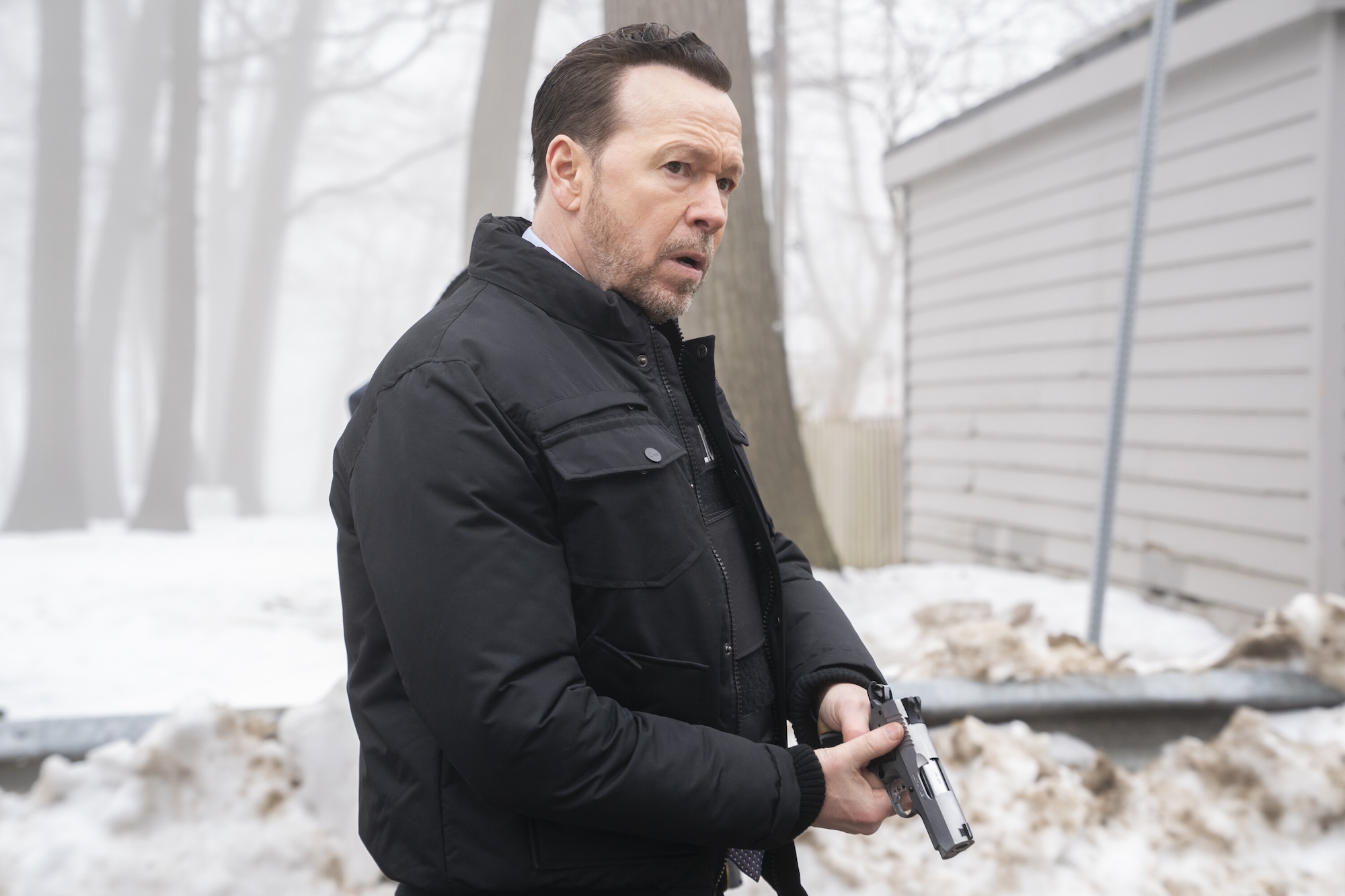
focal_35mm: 58
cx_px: 672
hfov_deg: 34.5
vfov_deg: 23.4
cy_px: 448
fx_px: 2167
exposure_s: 1/400
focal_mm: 58
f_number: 4.5
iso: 1250
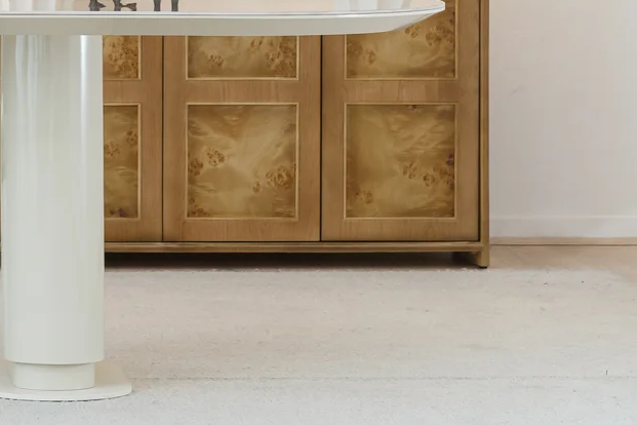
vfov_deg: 5.2
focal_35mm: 263
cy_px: -171
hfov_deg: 7.7
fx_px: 4653
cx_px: -187
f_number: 6.3
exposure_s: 1/30
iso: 1000
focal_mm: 85
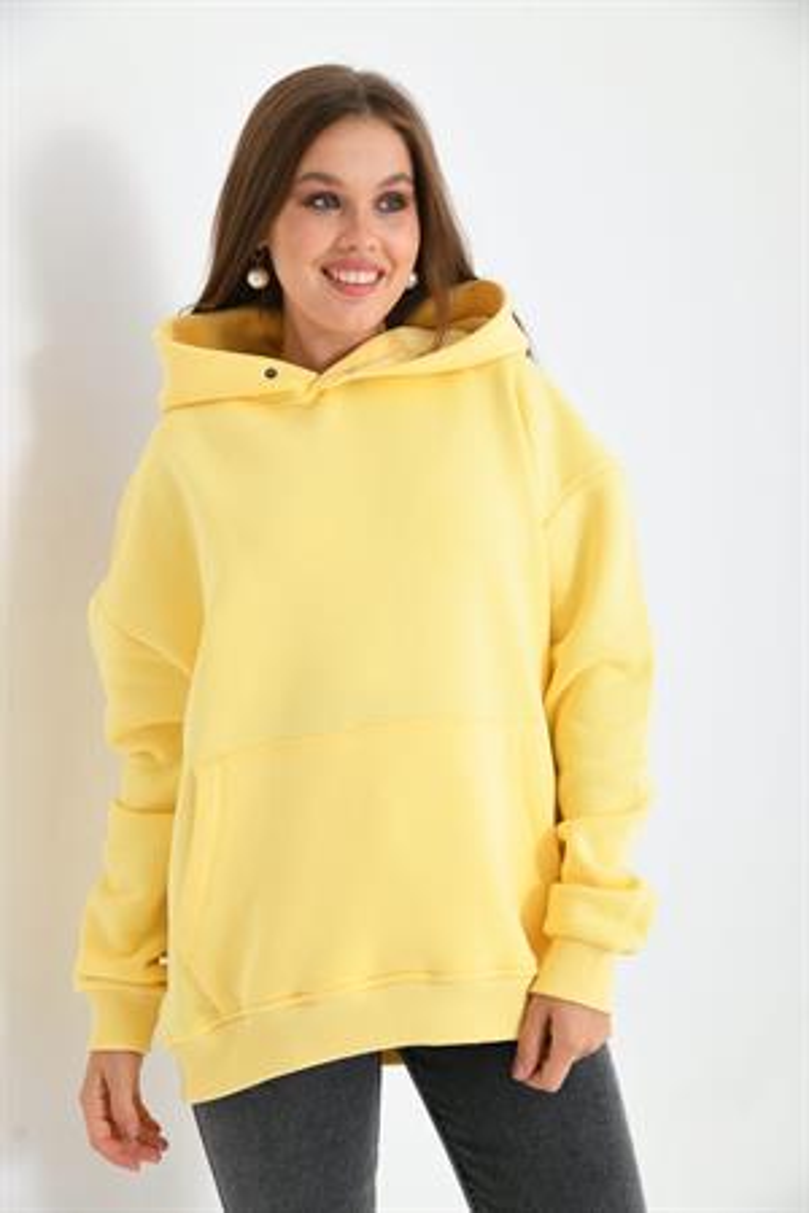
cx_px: 404
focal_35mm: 55
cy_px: 606
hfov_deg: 24.6
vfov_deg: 36.2
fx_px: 1854
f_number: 5.6
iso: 100
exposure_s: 1/125
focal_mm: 55
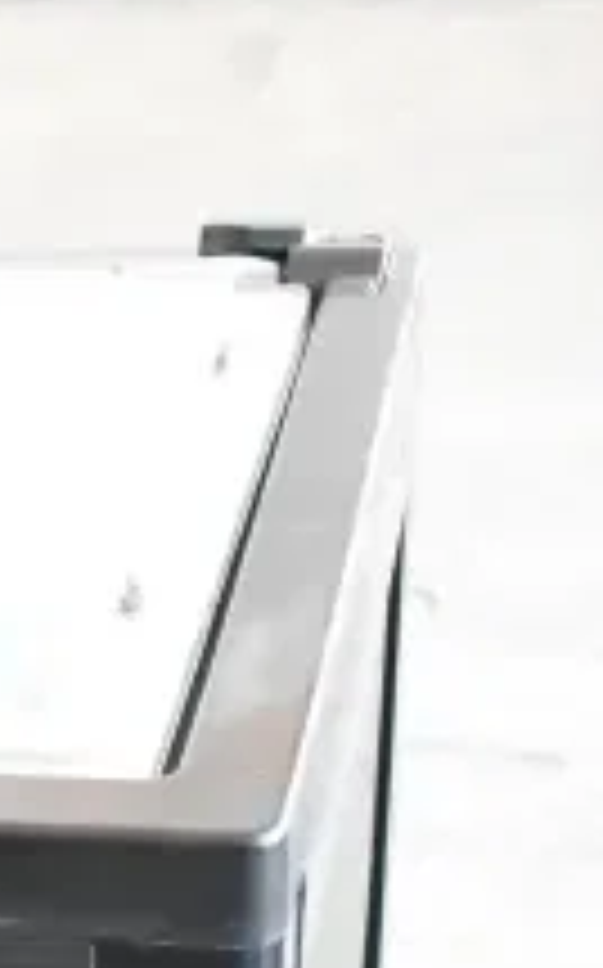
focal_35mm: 117
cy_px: 1292
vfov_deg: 16.7
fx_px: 3083
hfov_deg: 10.1
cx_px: -716
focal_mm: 18
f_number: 6.3
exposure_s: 1/125
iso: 6400
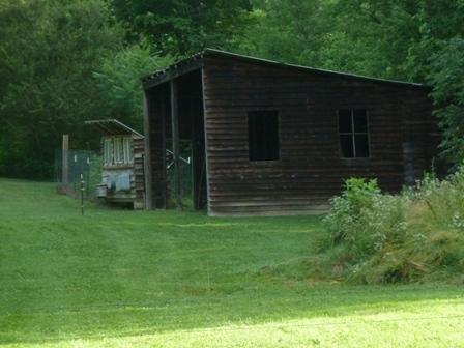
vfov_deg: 9.4
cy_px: 174
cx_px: 232
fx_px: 2118
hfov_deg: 12.5
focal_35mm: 158
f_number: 4.5
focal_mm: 25.9
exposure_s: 1/160
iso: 400
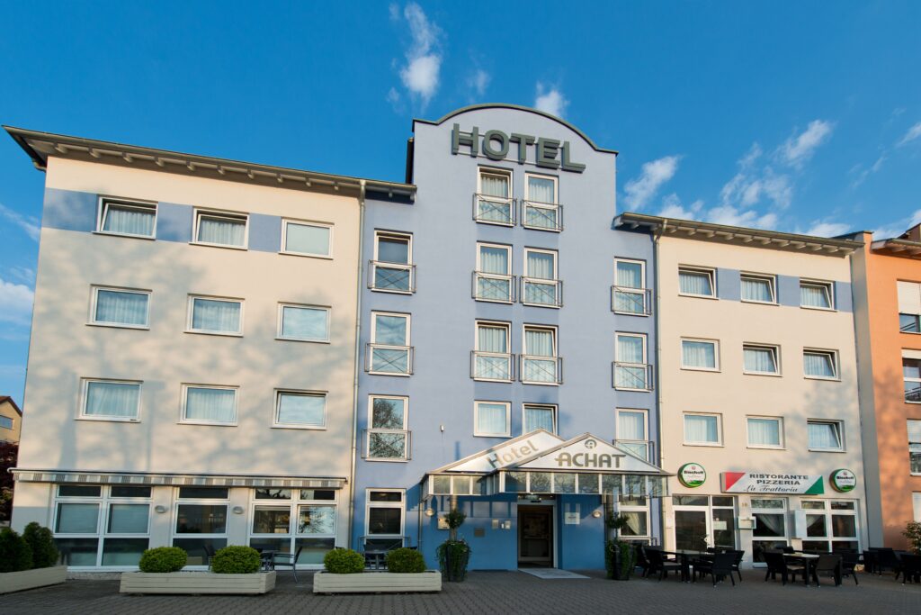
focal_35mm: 14
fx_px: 358
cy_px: 308
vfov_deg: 81.2
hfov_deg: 104.2
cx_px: 460
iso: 100
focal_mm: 14
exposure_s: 1/500
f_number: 5.6
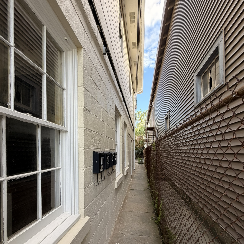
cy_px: 151
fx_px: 136
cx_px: 125
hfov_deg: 84.0
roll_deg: -0.2
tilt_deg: +0.3
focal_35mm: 17
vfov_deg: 82.5
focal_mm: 2.22
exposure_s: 1/121
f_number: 2.2
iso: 64
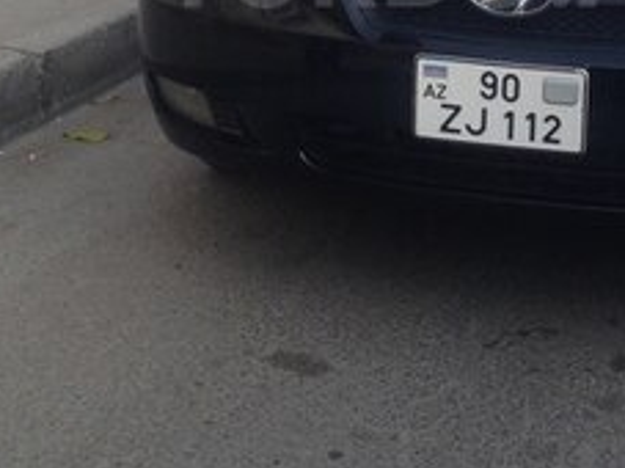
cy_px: -34
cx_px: 443
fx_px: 1732
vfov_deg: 15.0
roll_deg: -3.7
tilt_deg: -13.8
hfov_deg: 20.3
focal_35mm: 96
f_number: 2.4
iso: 50
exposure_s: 1/191
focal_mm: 4.12
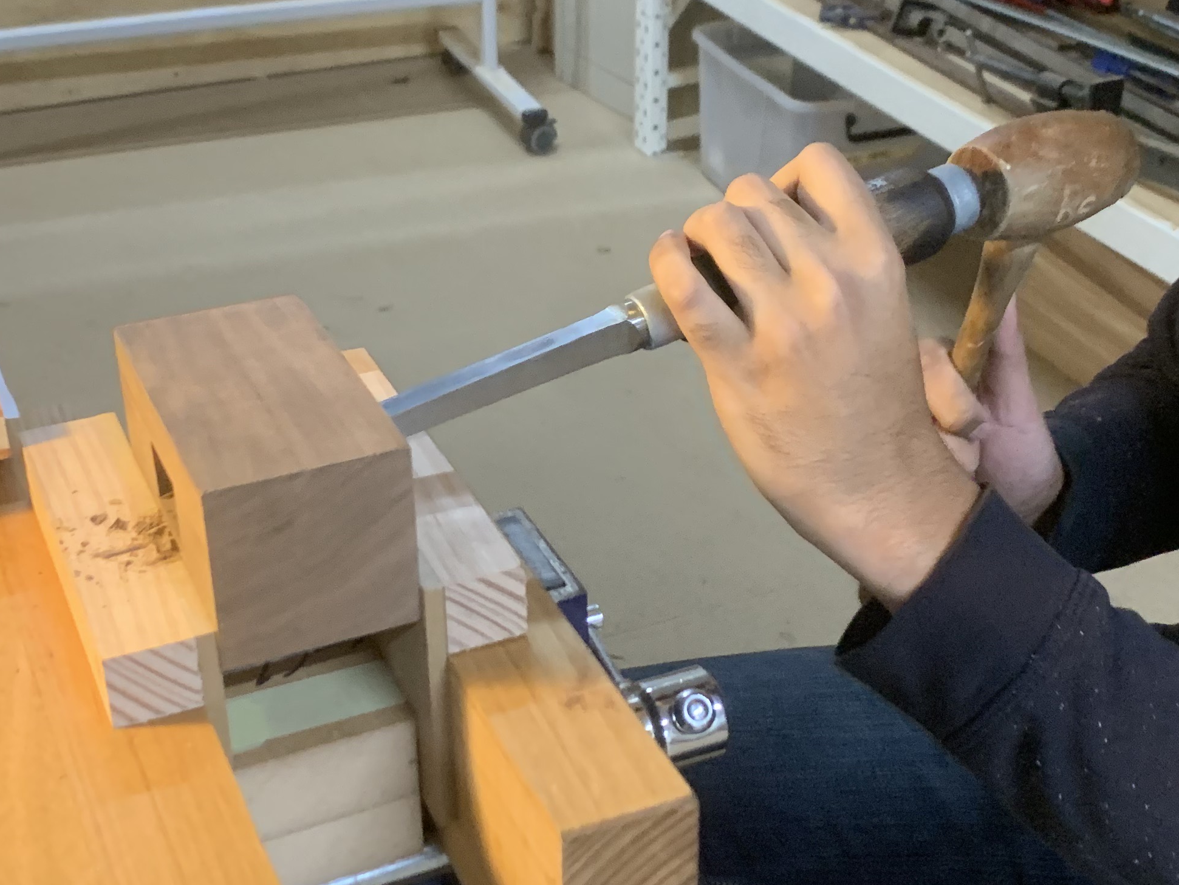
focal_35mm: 54
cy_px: 433
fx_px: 1839
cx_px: 595
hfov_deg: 35.5
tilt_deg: -31.4
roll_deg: +0.5
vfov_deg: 27.0
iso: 320
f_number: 1.8
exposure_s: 1/50
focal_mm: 4.25
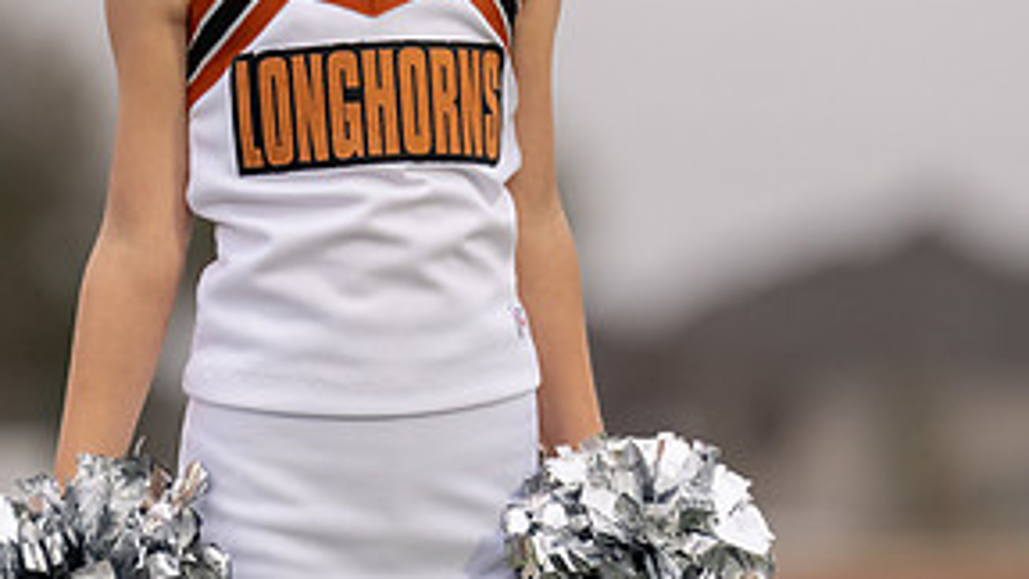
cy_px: -45
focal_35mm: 528
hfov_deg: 4.1
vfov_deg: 2.3
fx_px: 14406
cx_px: 428
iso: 500
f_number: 2.8
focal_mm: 197
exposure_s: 1/1000
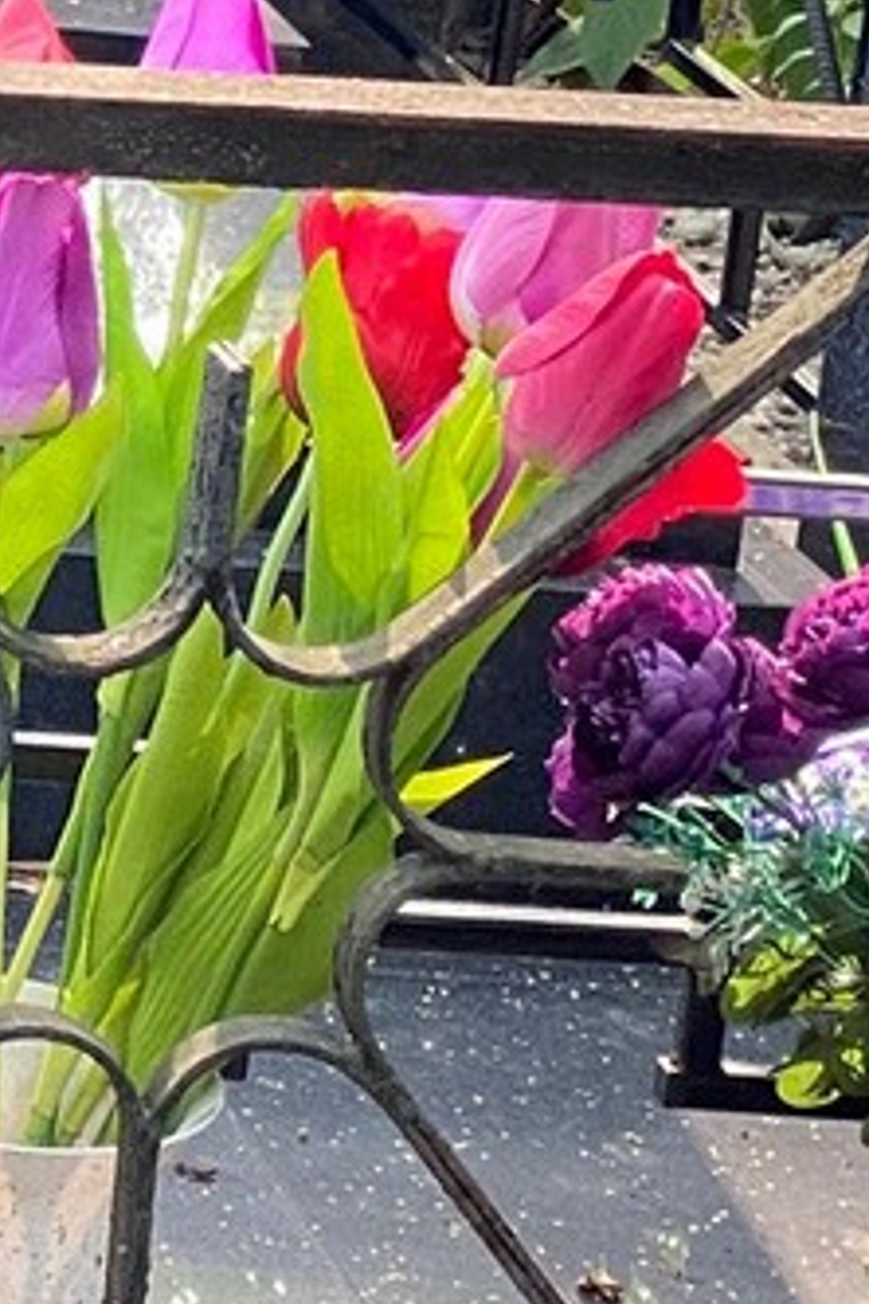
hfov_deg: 5.7
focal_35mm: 234
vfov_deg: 8.7
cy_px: -239
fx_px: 8472
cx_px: -1116
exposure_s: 1/121
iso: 80
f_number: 2
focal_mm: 6
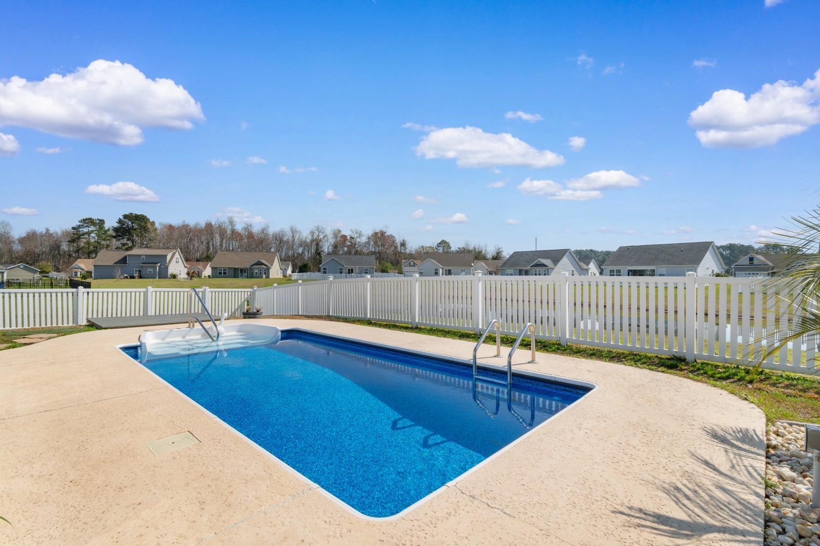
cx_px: 410
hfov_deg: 96.7
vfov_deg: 73.7
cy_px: 273
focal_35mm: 16
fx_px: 364
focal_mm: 11
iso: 100
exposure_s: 1/500
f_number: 11
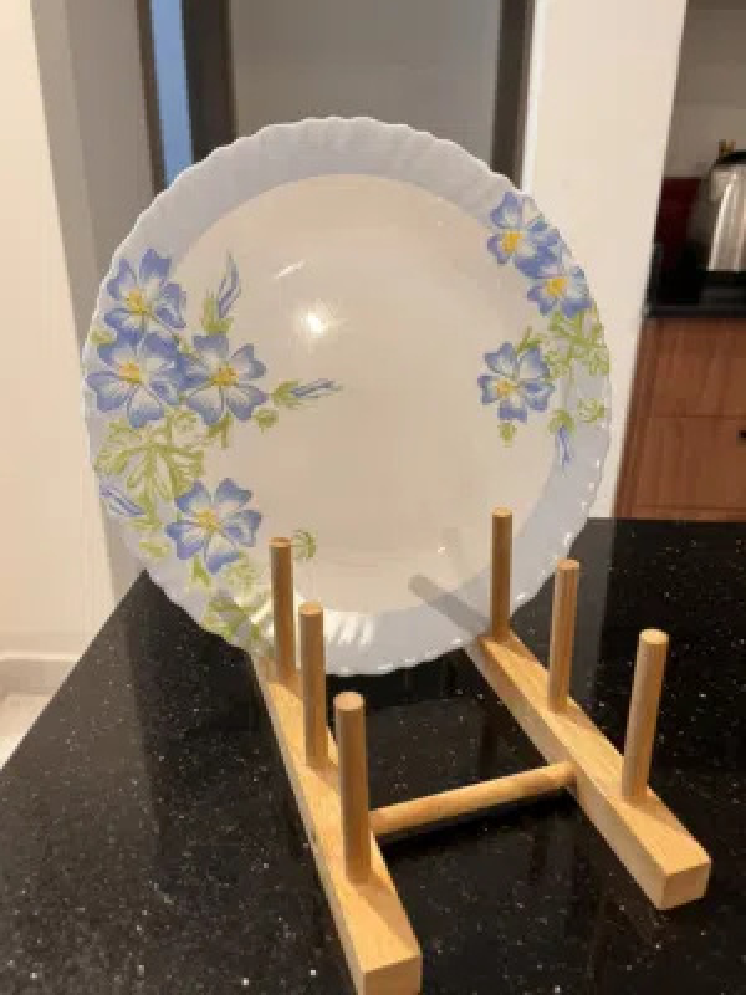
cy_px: 498
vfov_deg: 67.3
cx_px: 373
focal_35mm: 26
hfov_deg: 53.1
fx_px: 747
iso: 200
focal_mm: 5.1
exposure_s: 1/50
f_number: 1.6
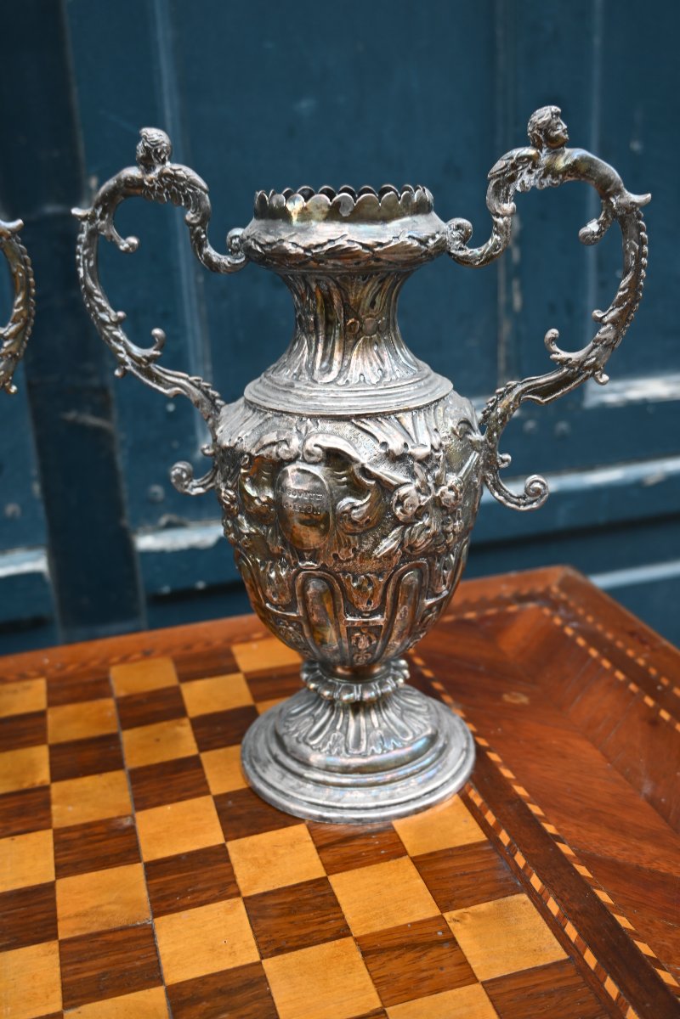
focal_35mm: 37
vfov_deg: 52.2
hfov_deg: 36.2
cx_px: 340
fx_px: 1041
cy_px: 510
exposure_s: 1/40
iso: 160
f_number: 3.8
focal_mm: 24.5
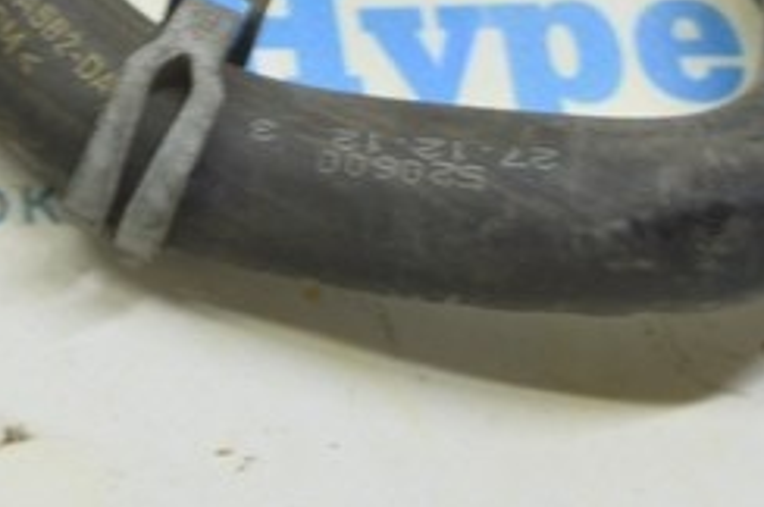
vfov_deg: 6.9
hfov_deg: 10.1
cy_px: -299
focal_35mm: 195
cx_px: -482
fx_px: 4135
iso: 400
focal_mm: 31
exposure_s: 1/20
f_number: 5.6
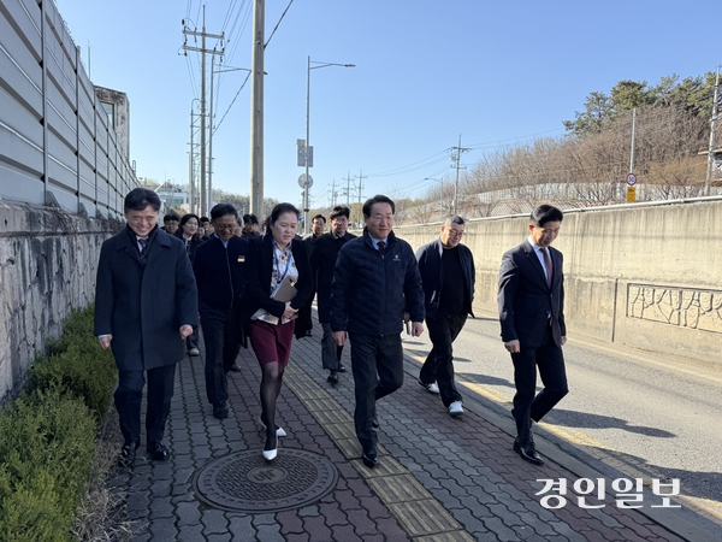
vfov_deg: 56.8
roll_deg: -1.8
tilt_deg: -4.7
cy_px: 271
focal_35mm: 24
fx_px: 501
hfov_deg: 71.6
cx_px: 361
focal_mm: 6.76
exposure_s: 1/2801
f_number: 1.78
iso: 80
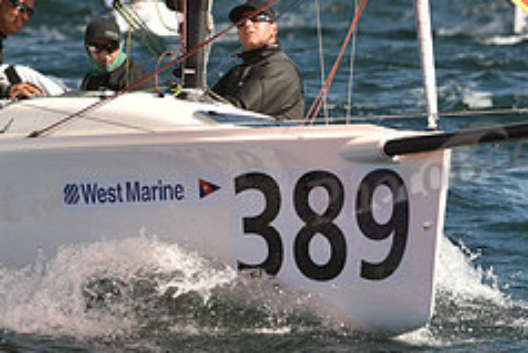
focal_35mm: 512
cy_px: 83
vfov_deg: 2.7
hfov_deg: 4.0
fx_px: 7514
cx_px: 195
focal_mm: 210
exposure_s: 1/1250
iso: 250
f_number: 5.6
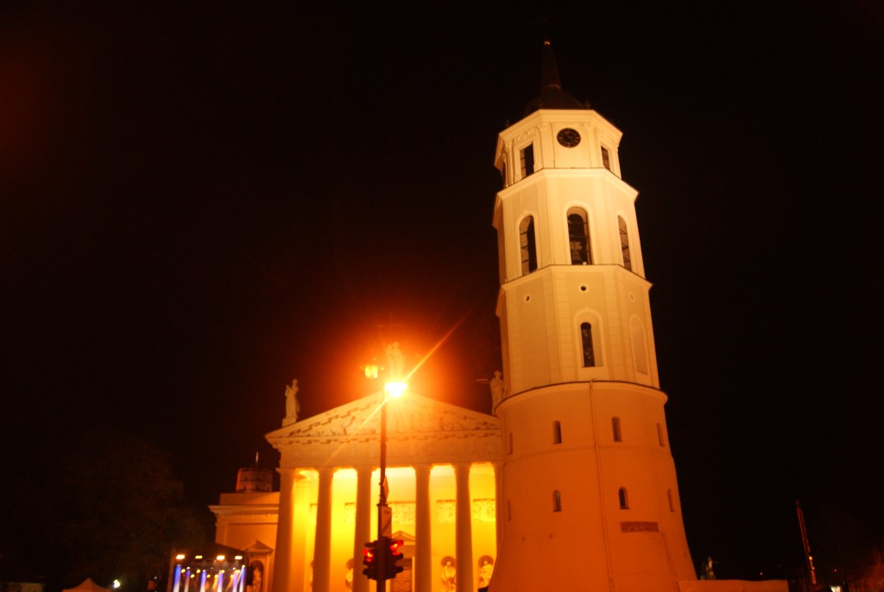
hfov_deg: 67.3
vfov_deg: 48.0
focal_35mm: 27
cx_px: 442
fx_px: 664
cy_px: 296
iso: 400
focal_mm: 18
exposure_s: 1/2.5
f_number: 3.5
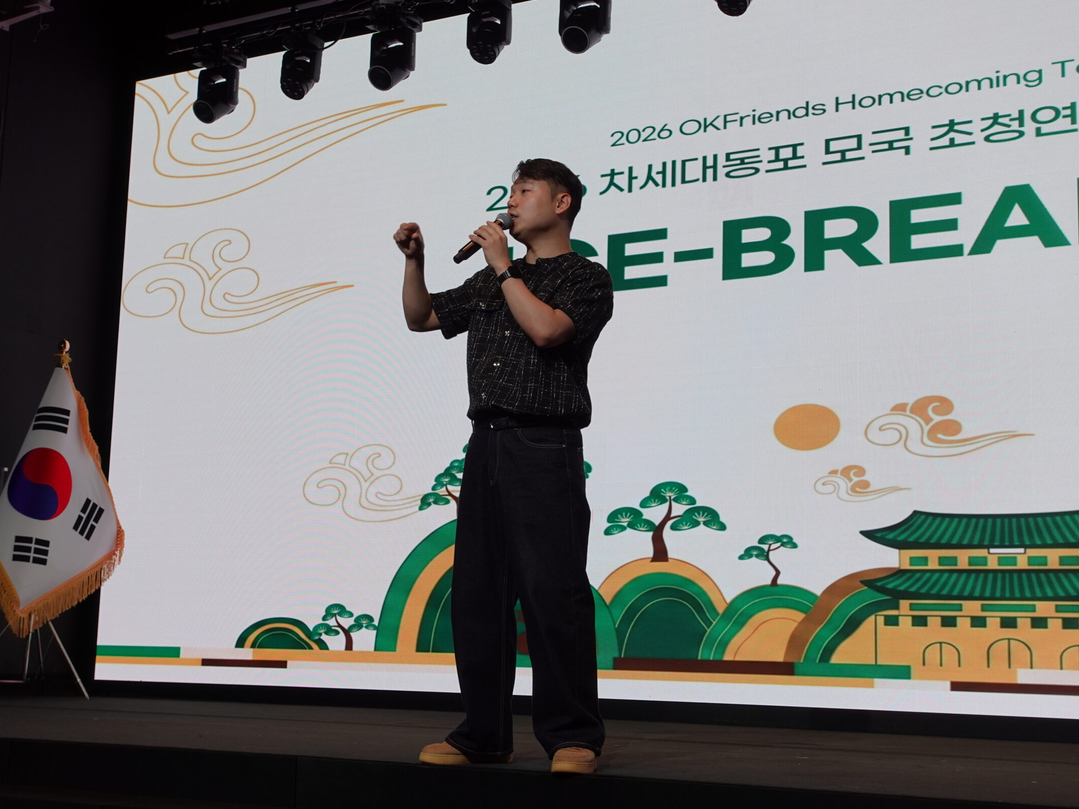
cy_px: 379
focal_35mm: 53
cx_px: 535
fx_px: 1652
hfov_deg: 36.2
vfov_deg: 27.5
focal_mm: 17.37
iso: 125
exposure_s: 1/80
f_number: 3.5
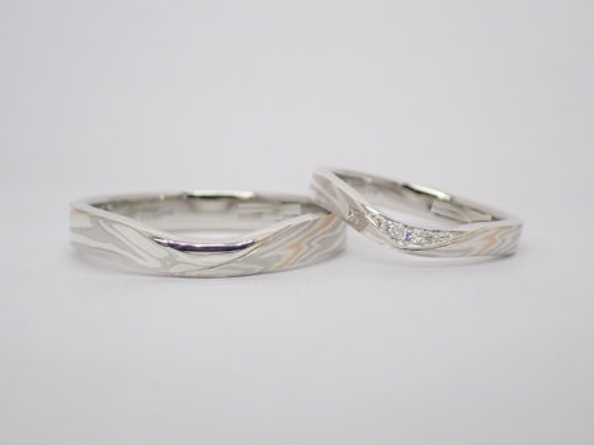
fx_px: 1321
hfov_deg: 25.3
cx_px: 297
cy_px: 222
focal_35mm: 77
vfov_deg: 19.1
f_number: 4.1
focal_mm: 13.65
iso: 200
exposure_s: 1/100
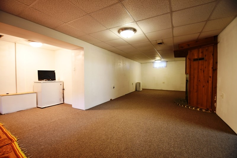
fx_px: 99
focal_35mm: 15
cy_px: 79
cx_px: 118
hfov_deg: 100.4
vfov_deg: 77.3
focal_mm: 10
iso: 250
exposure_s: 1/8
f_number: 3.5
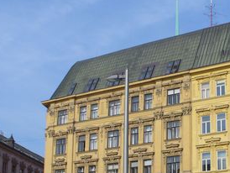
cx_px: 192
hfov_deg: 23.7
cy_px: 130
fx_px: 539
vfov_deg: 18.1
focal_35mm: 81
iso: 80
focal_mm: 6.1
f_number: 5.6
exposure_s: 1/400
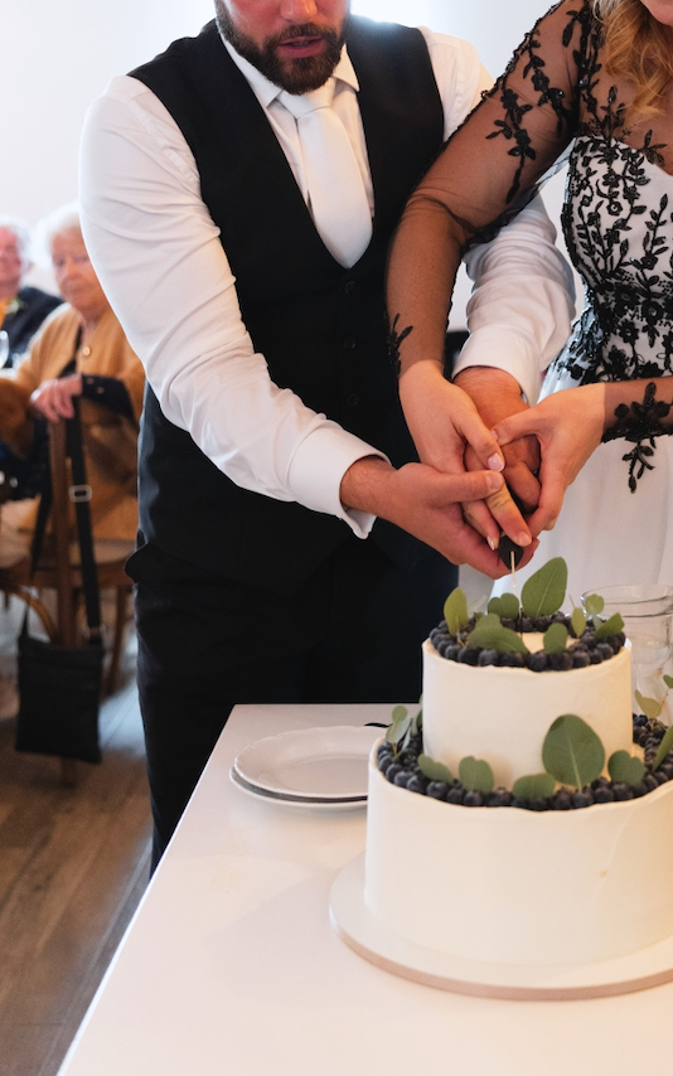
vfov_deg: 36.2
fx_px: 1614
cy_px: 289
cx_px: 495
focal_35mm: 55
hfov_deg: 23.3
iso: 2500
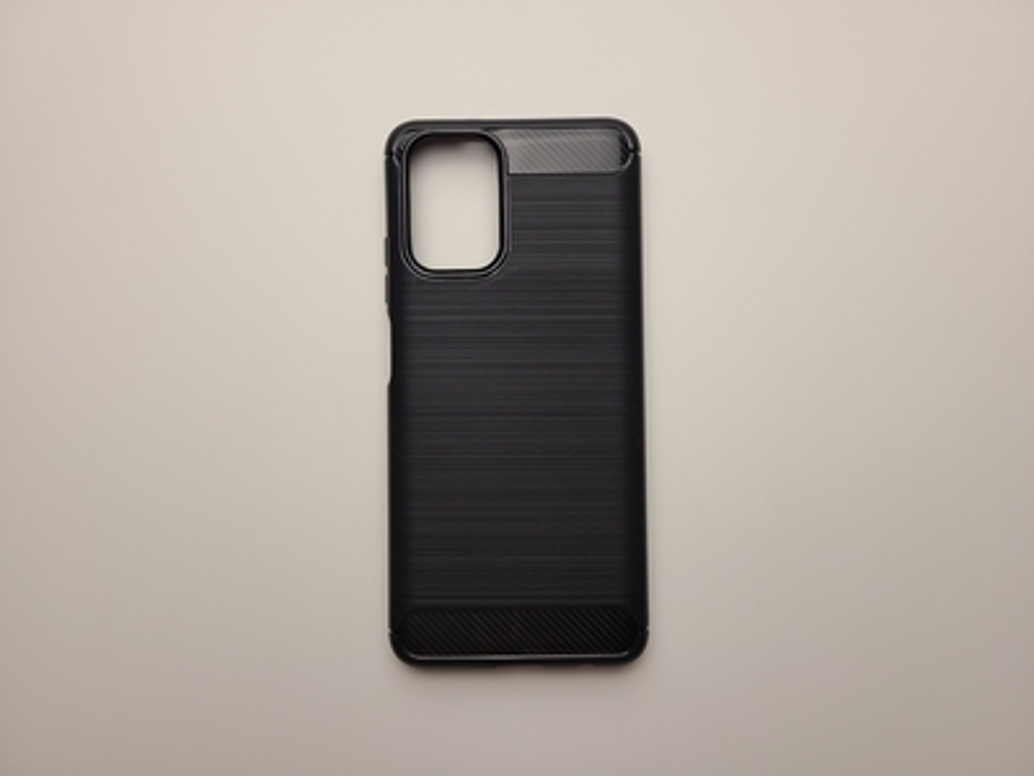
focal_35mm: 26
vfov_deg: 53.1
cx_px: 517
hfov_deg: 67.3
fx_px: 777
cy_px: 388
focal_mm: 5.4
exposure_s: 1/100
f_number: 1.8
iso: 50
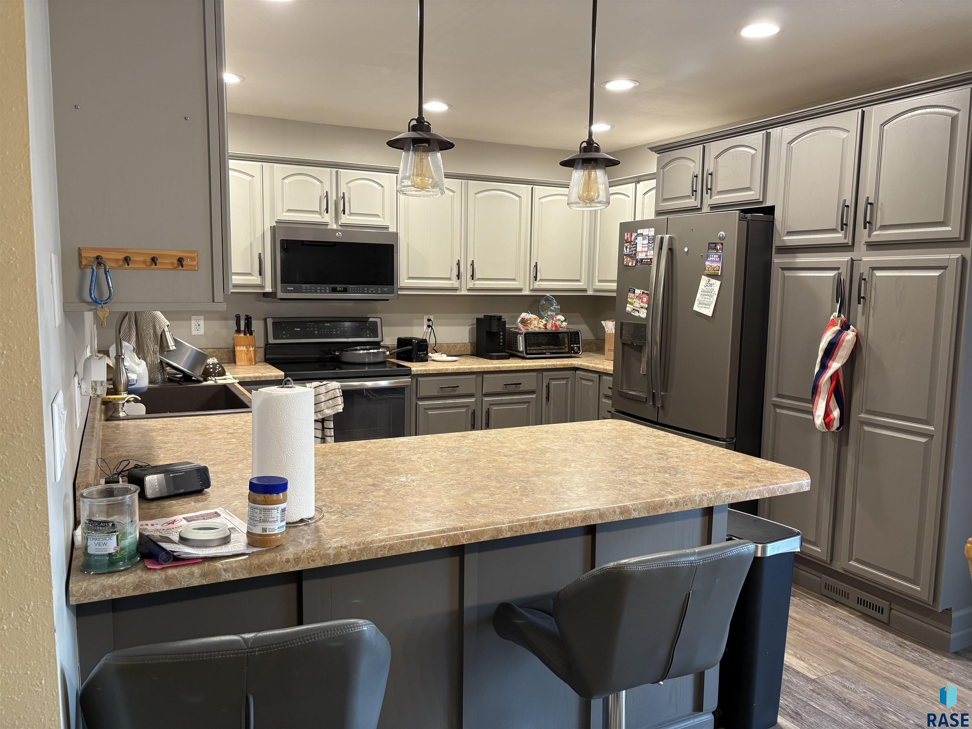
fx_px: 730
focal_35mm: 26
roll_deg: -0.5
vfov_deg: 53.1
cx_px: 486
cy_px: 364
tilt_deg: -5.8
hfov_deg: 67.3
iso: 125
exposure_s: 1/60
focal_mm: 5.96
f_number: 1.6
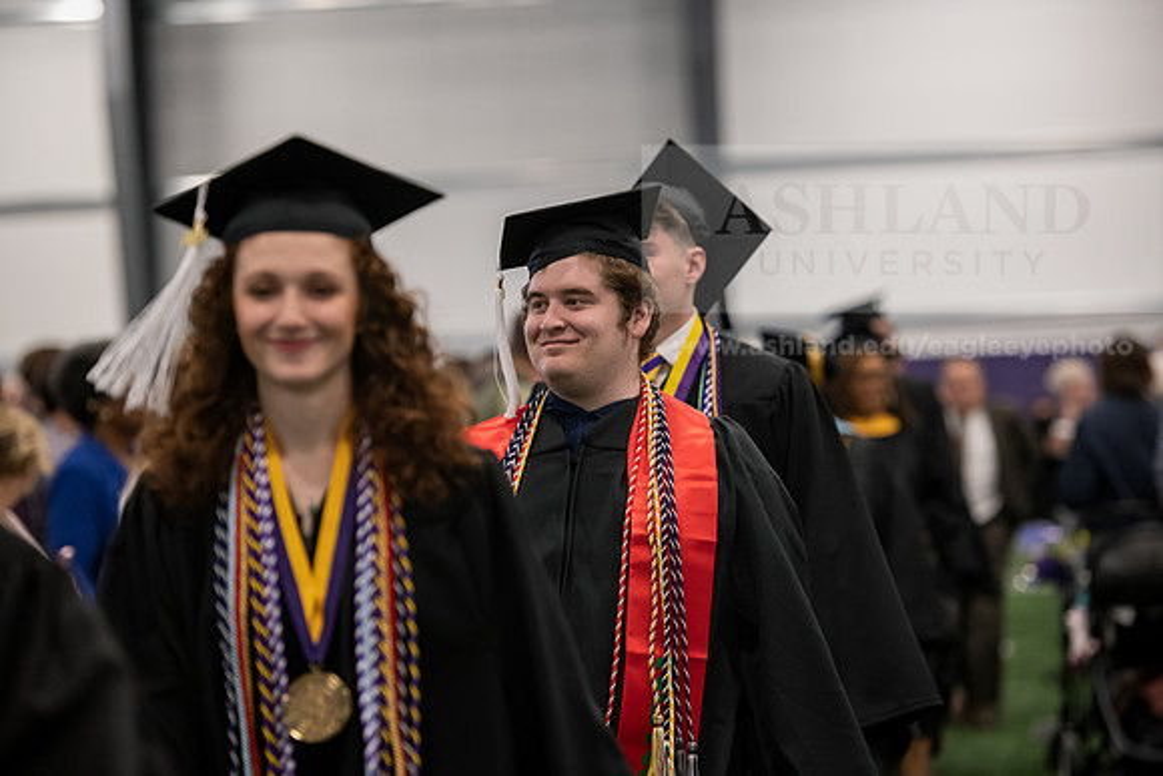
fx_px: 4362
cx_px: 582
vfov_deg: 10.2
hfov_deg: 15.2
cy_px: 388
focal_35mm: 135
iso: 2000
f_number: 3.2
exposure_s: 1/200
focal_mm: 135
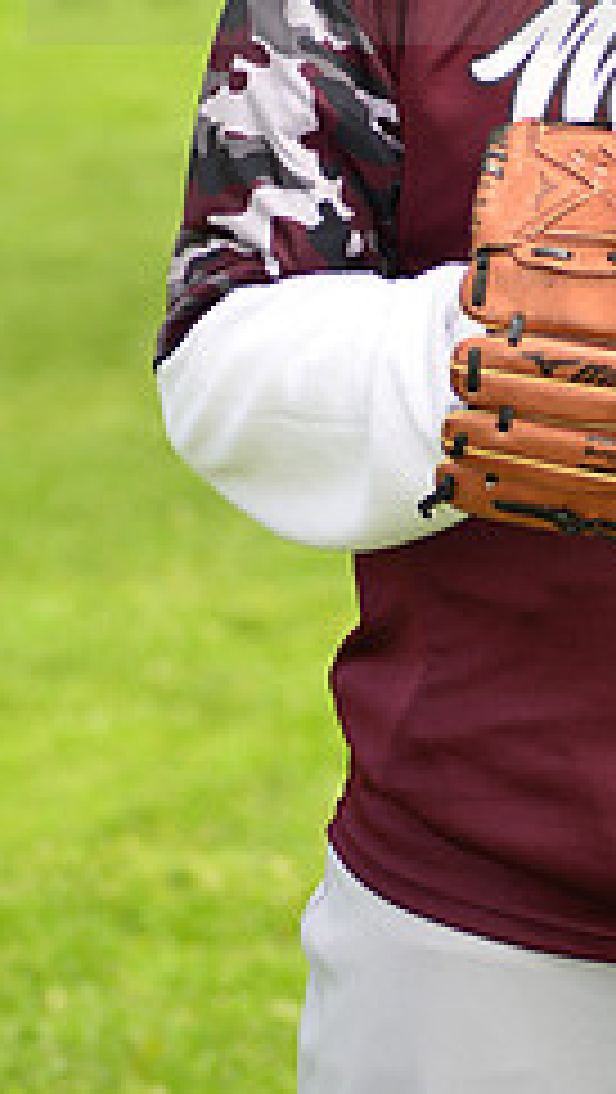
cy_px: -99
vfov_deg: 7.8
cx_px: 830
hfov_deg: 4.4
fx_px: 7972
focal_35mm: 275
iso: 100
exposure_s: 1/250
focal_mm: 110
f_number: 5
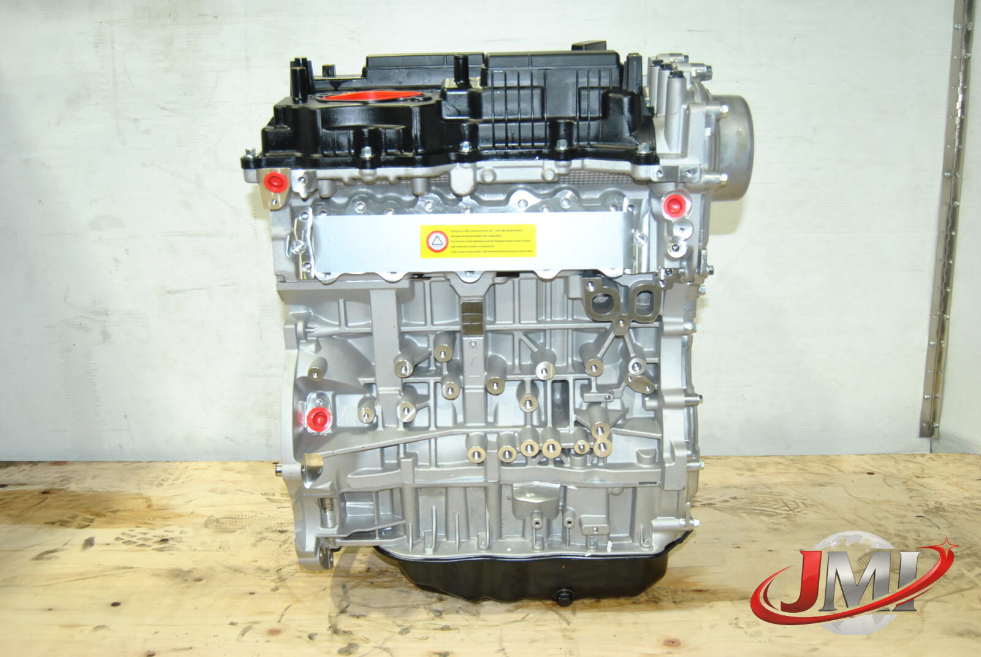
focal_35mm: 34
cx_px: 490
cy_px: 328
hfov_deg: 55.1
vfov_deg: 38.5
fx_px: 941
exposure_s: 1/200
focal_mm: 23
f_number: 5
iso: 800
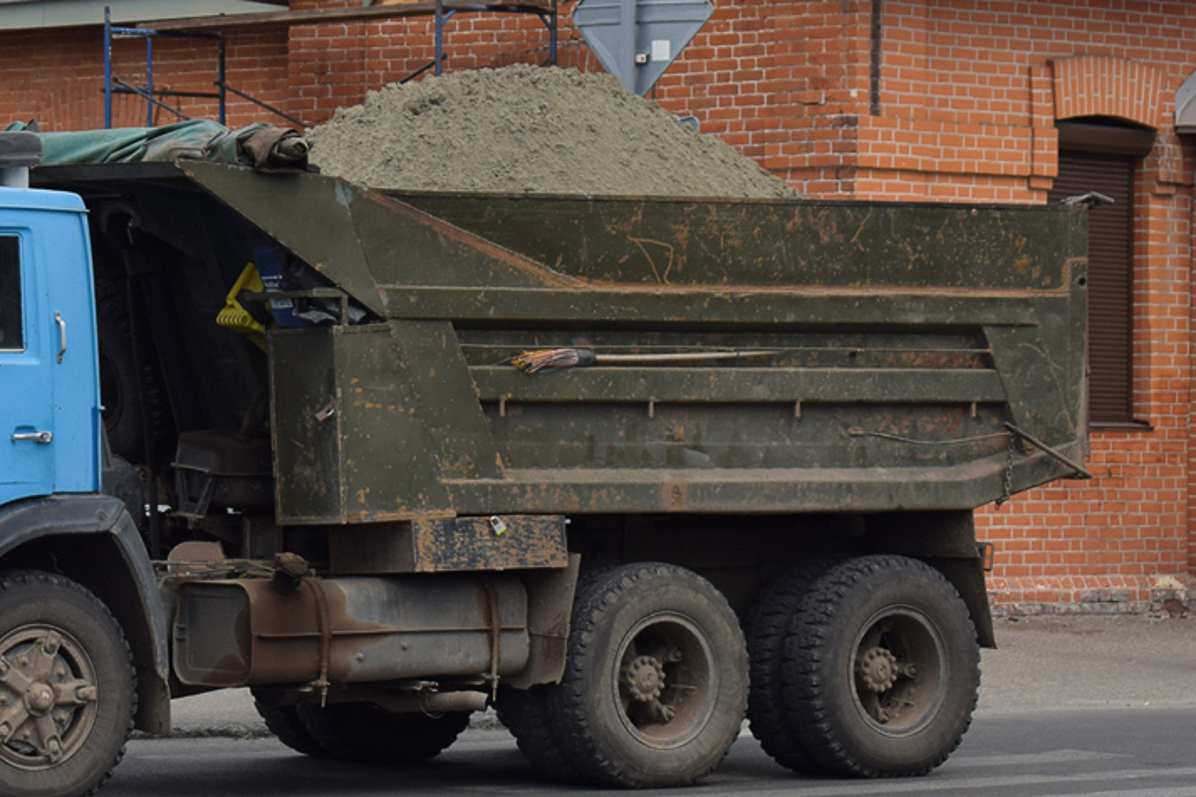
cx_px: 252
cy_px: 307
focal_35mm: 139
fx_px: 4611
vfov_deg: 9.9
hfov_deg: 14.7
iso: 200
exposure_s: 1/800
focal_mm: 55
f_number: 6.3
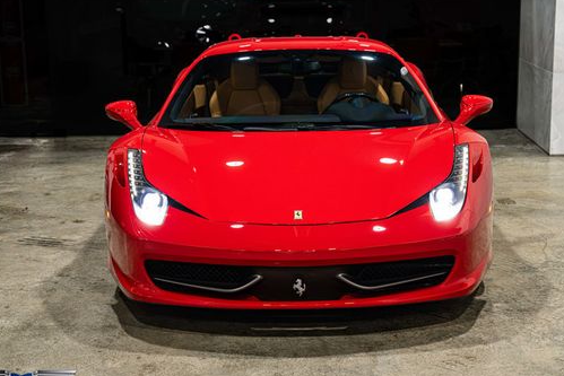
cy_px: 180
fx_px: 1066
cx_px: 300
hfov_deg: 29.6
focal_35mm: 68
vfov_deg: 20.0
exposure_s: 1/80
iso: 1600
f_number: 4
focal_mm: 53
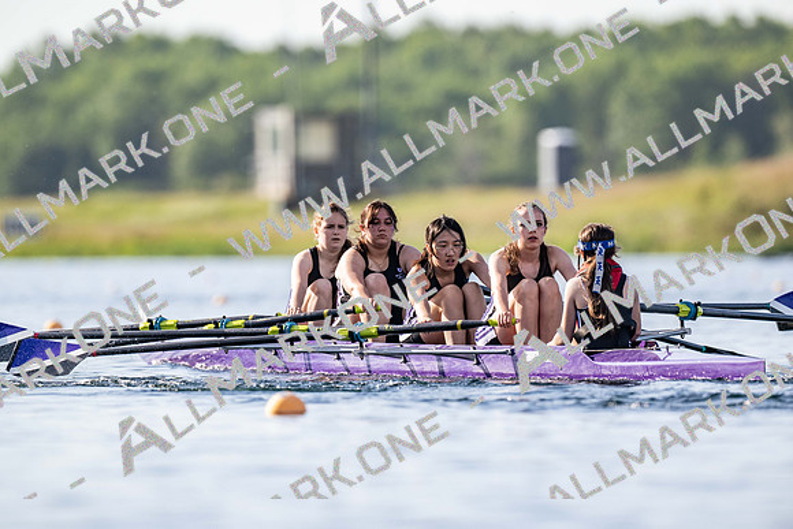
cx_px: 396
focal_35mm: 600
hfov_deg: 3.4
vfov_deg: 2.3
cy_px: 264
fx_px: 13219
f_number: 5.6
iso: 720
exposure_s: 1/2500
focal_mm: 600
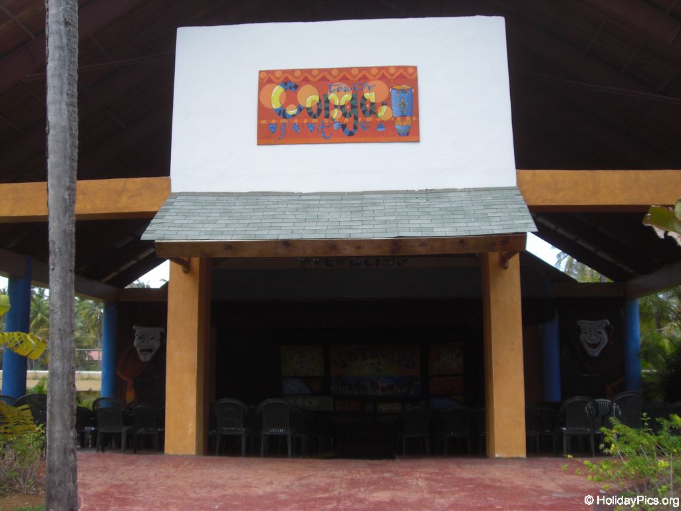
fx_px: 748
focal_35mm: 38
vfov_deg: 37.7
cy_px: 256
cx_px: 340
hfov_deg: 49.0
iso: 64
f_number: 2.7
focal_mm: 6.2
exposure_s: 1/200
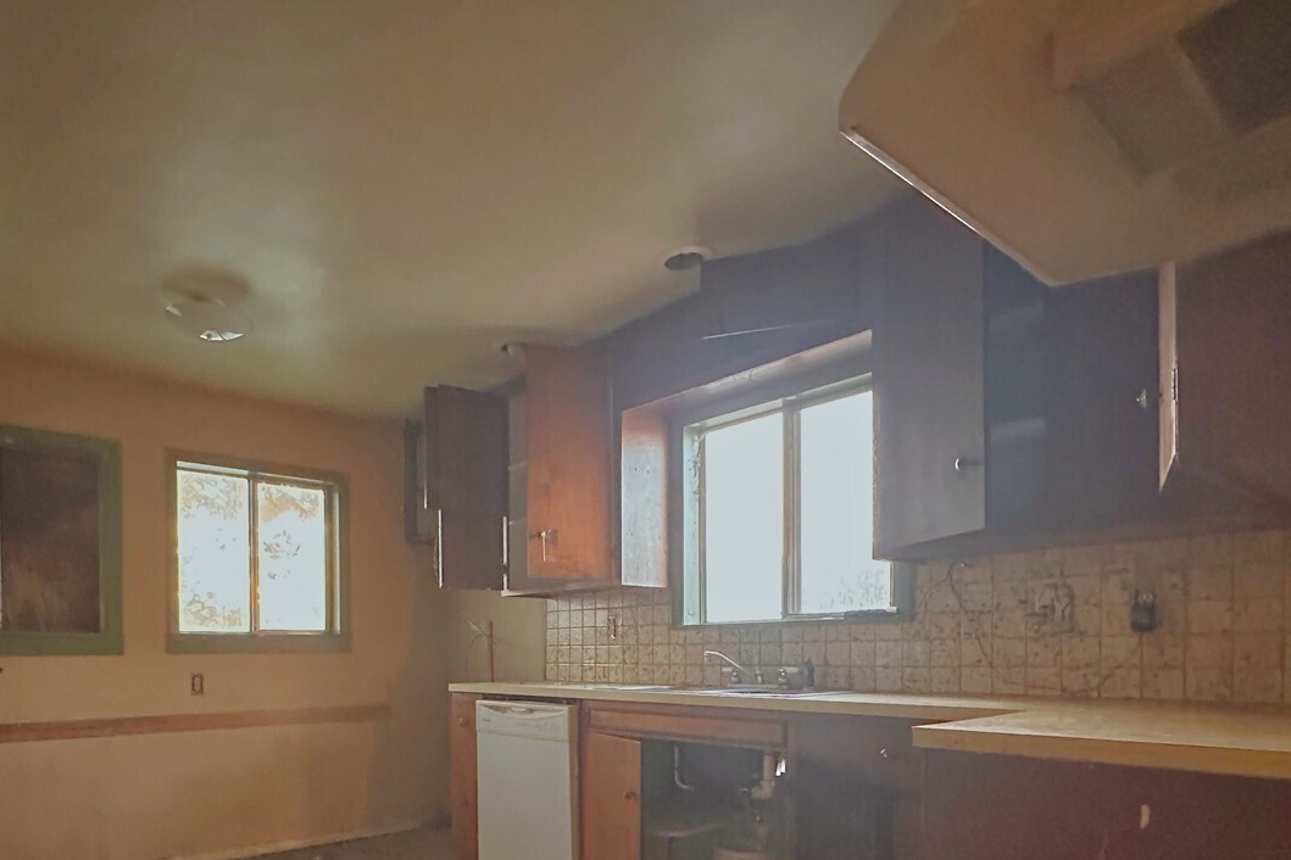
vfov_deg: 53.9
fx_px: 789
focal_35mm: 22
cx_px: 456
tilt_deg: -1.1
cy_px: 669
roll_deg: -0.4
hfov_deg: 76.7
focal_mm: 2.2
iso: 1250
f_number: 2.2
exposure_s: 1/45
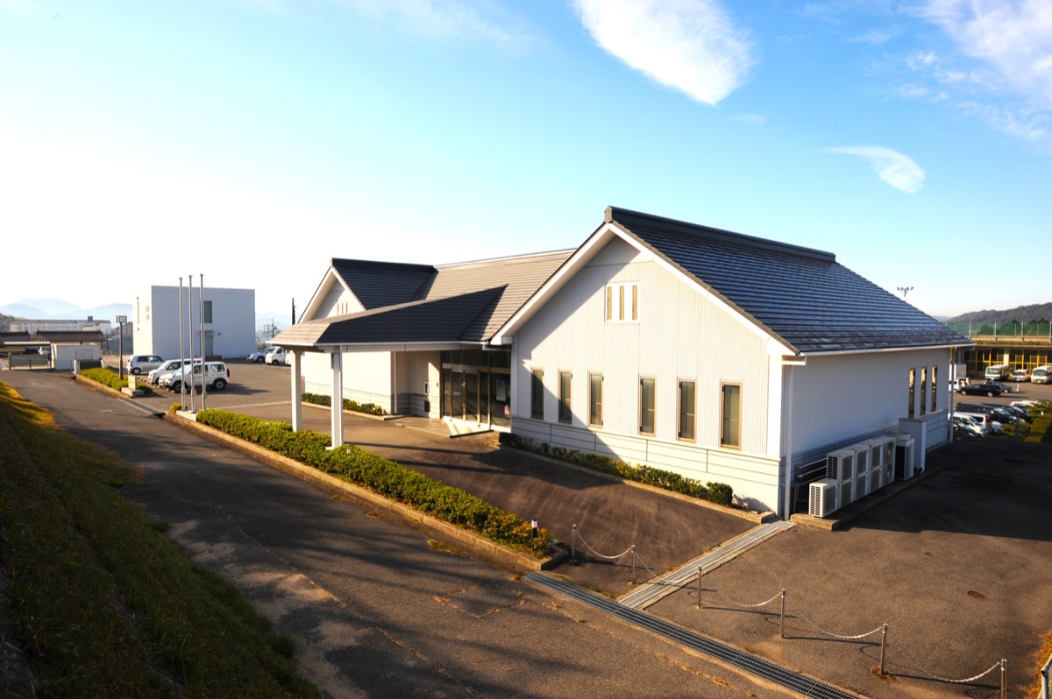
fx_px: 642
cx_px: 526
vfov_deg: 57.1
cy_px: 350
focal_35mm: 22
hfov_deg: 78.6
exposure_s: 1/320
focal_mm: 22
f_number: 9
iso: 200
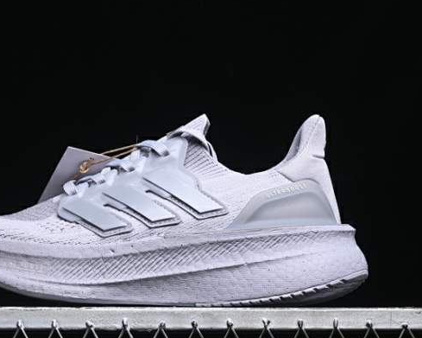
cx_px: 154
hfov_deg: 18.3
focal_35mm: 105
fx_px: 1311
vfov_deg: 14.7
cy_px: 176
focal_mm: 50
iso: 160
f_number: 6.3
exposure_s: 1/60
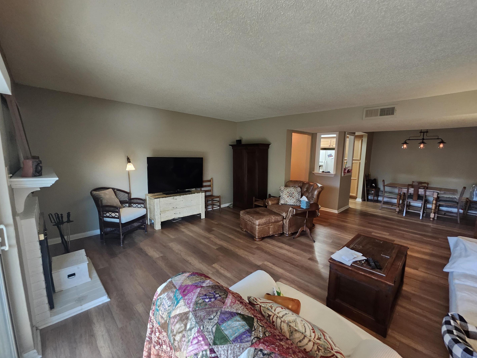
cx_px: 250
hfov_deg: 102.0
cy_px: 188
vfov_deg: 85.6
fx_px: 193
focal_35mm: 14
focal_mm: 1.74
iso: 320
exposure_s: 1/30
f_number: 2.2
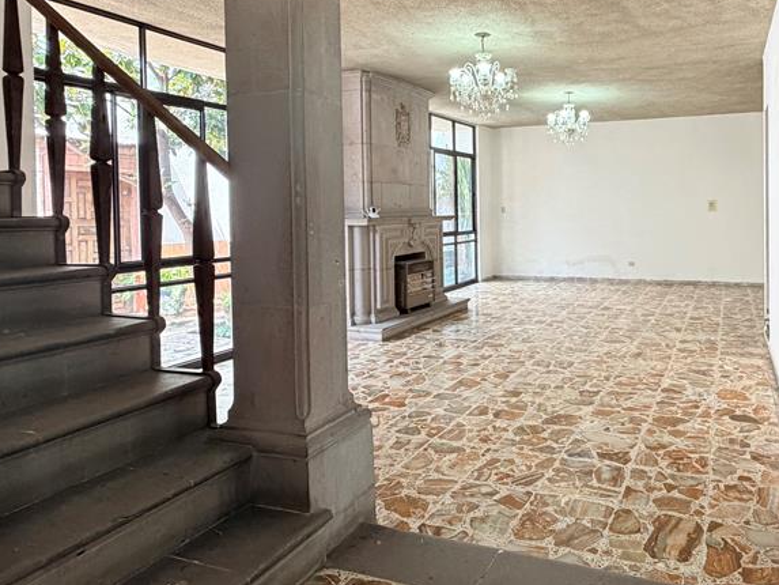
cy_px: 219
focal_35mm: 25
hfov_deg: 66.7
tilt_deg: -1.4
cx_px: 544
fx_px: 563
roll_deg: +0.7
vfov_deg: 54.3
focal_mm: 2.22
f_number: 2.2
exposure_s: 1/120
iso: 250
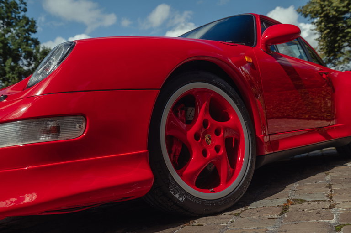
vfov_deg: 37.8
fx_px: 341
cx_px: 176
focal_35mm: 35
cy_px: 116
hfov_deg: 54.5
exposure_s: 1/320
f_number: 5.6
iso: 100
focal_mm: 35
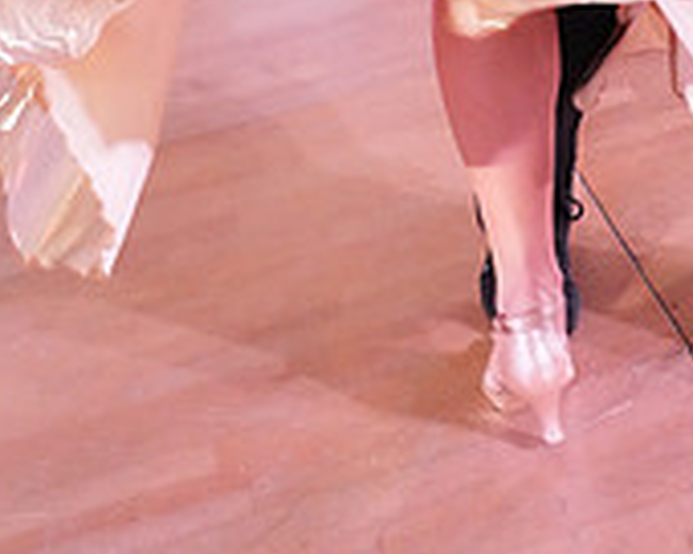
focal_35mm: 96
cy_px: -607
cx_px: 638
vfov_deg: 13.4
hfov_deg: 19.6
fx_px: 1969
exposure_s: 1/250
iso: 8000
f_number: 7.1
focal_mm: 30
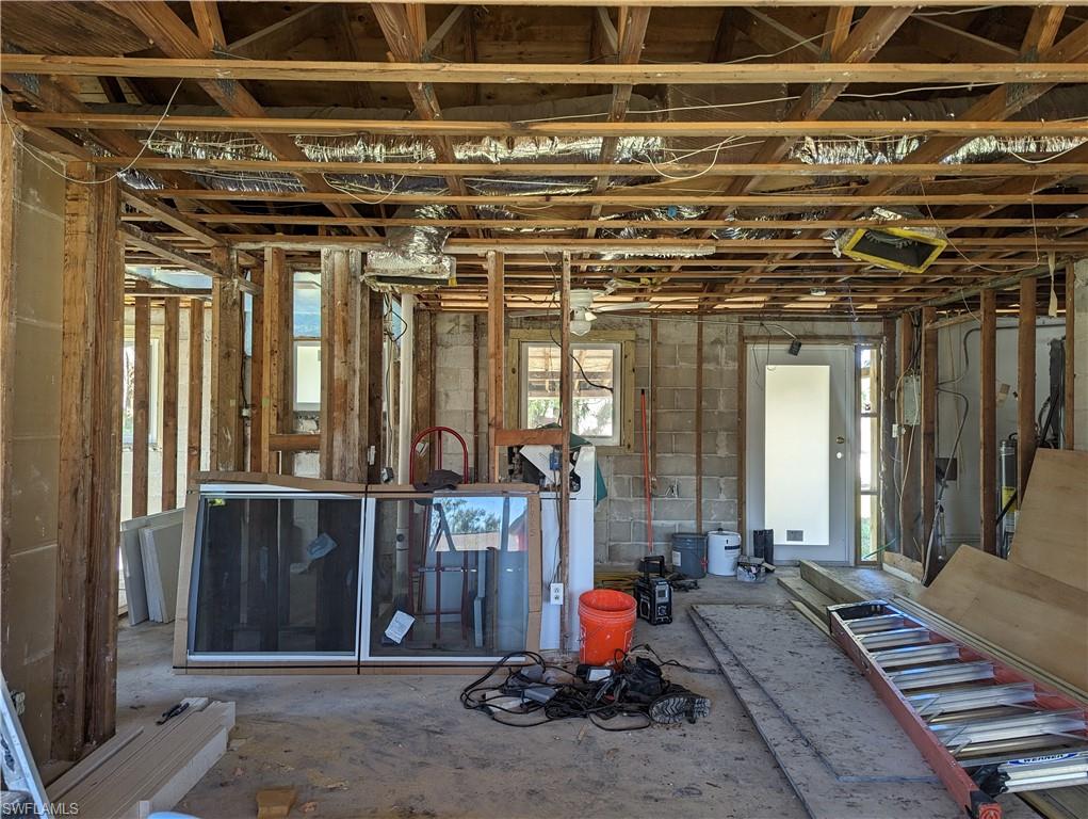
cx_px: 544
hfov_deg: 71.5
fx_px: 755
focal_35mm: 24
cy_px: 410
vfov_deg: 56.9
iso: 45
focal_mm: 6.81
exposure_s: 1/37.4
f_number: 1.85
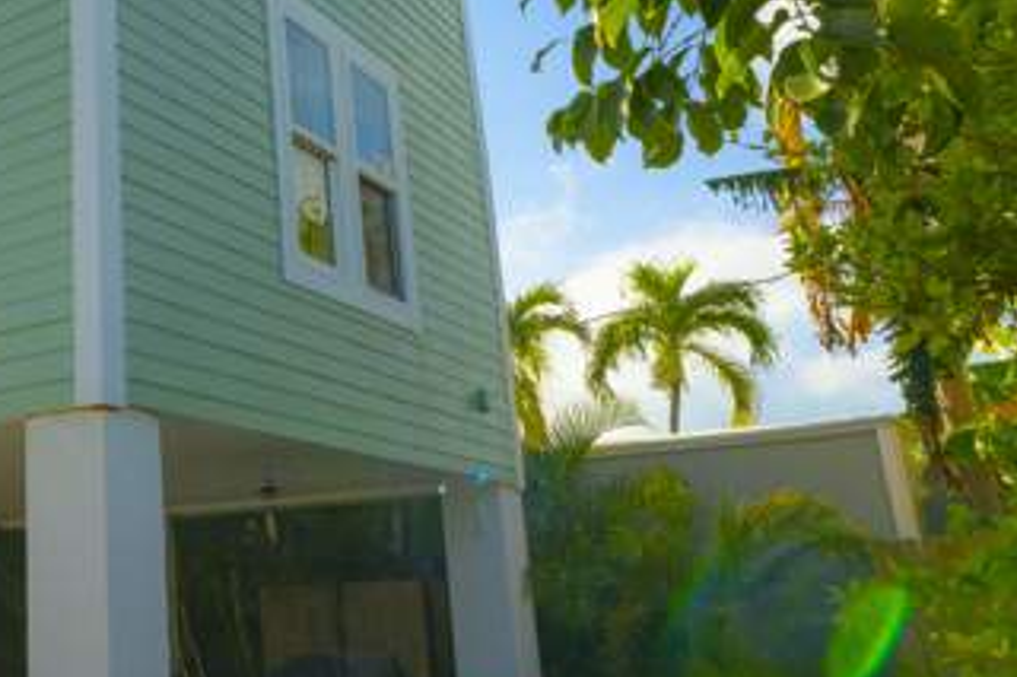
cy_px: 234
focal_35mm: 40
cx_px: 57
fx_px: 1129
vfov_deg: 33.1
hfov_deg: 43.3
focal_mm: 16
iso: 800
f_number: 16
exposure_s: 1/320
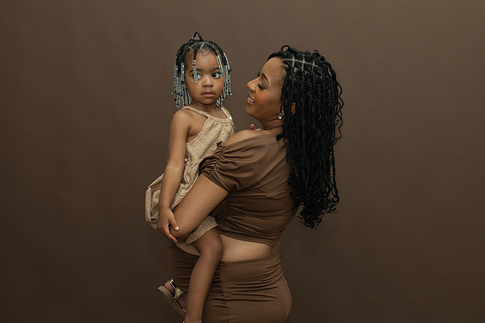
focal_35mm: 60
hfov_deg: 33.3
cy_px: 156
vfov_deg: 22.5
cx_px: 252
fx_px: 810
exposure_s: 1/200
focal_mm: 35
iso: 1000
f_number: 5
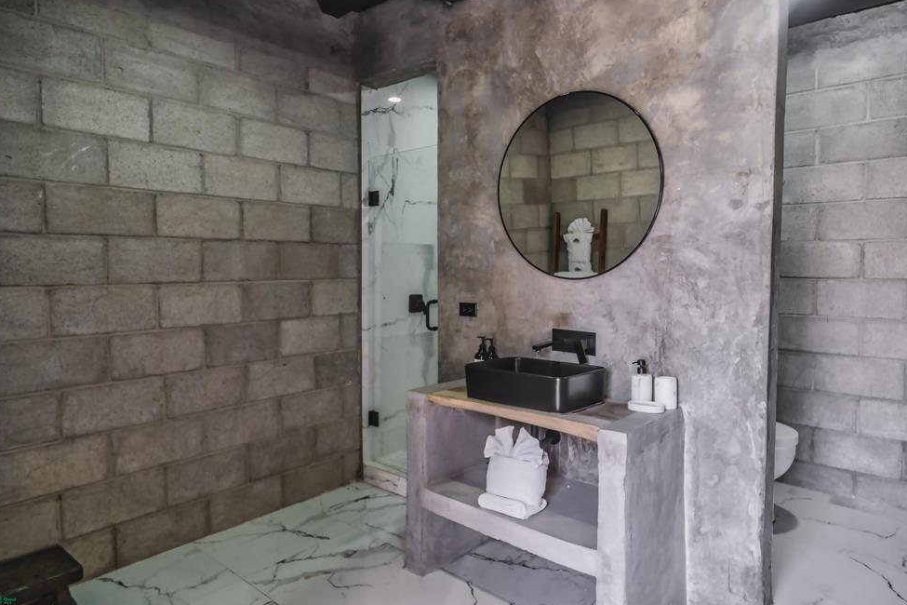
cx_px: 464
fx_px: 529
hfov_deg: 81.2
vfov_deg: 59.5
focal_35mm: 21
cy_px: 290
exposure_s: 1/40
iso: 640
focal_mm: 20
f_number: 4
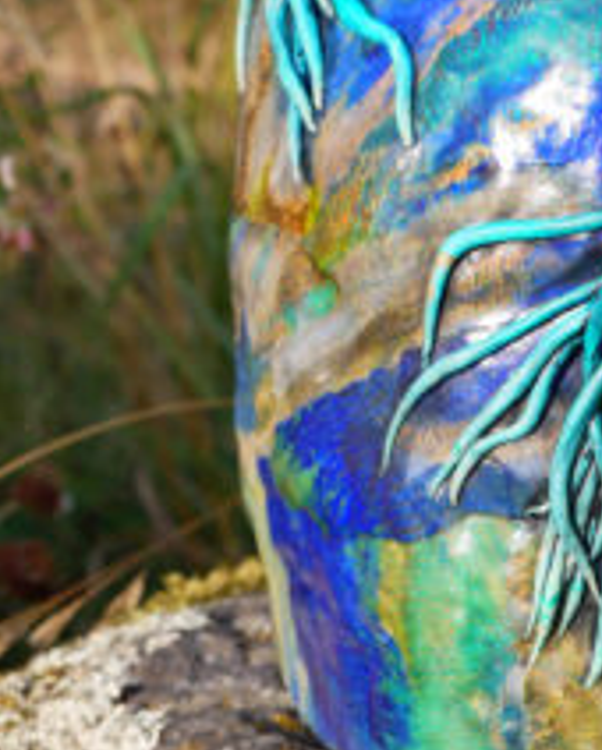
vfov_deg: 17.0
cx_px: 475
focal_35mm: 112
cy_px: 179
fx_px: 2491
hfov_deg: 13.7
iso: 200
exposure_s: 1/250
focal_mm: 25
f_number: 7.1
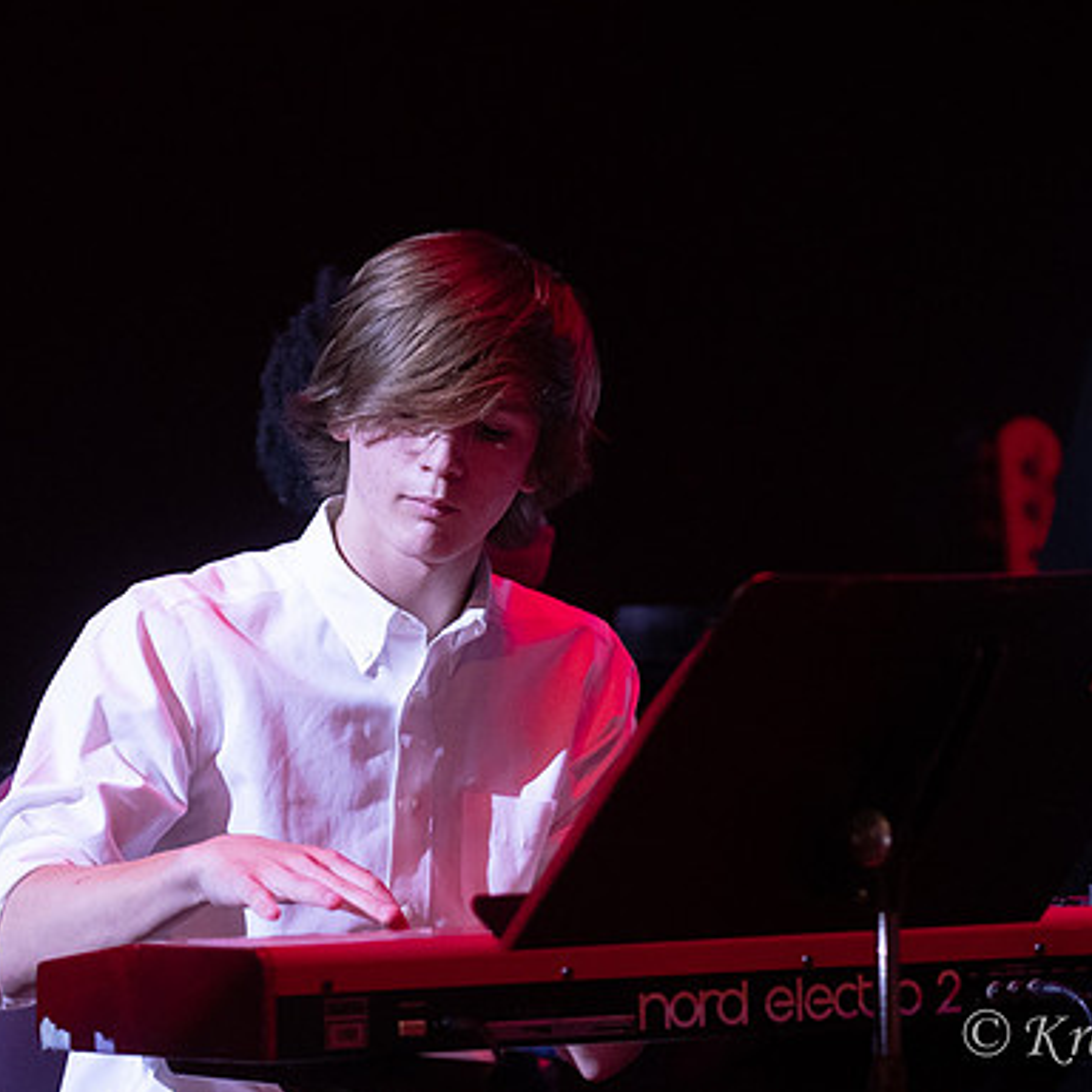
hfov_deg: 7.3
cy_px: 547
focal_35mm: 241
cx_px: 626
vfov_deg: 7.3
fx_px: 8601
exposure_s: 1/200
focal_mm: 125
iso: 3200
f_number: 2.8
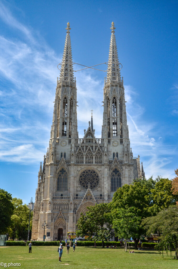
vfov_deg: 46.5
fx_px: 313
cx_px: 89
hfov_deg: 31.7
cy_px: 134
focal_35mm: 42
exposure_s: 1/2500
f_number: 7.1
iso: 640
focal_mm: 28
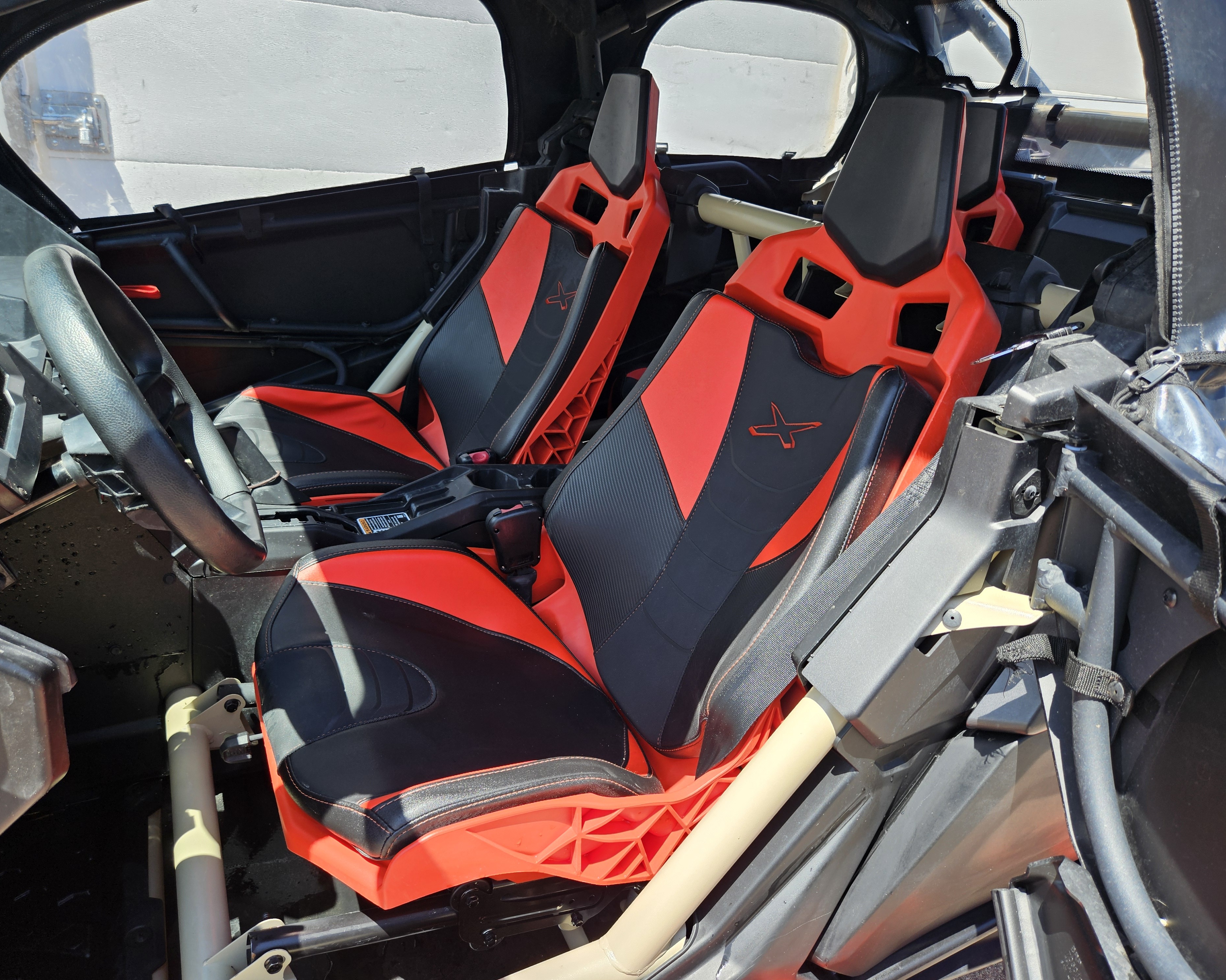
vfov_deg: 58.8
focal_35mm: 24
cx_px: 573
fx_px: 871
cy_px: 491
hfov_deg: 70.2
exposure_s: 1/360
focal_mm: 5.4
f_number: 1.8
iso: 25
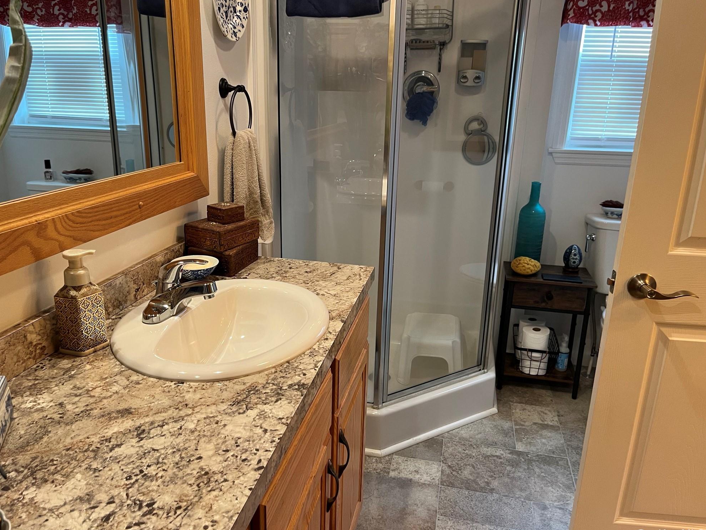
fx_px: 551
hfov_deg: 65.3
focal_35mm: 27
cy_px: 267
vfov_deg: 51.4
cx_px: 343
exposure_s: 1/60
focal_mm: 5.1
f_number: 1.6
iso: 100
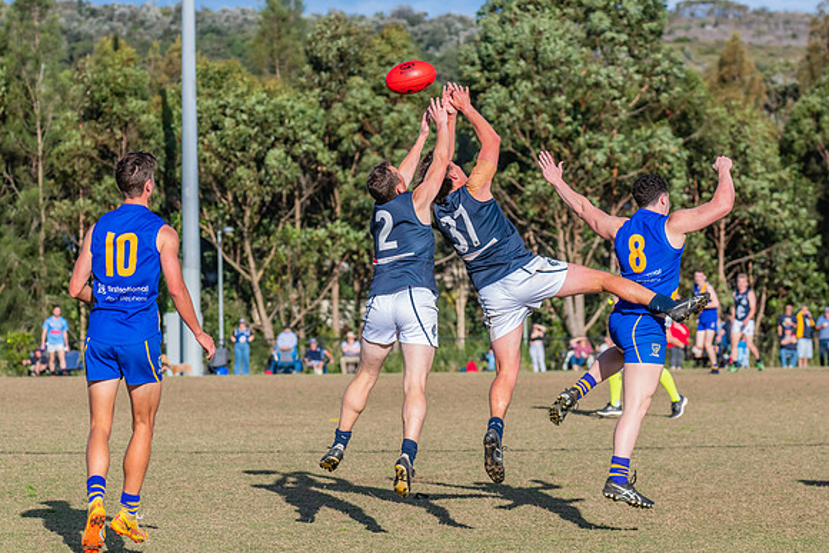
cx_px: 406
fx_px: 4053
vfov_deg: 7.8
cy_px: 276
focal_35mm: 176
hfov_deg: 11.7
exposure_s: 1/2000
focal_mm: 170
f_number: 8
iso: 800
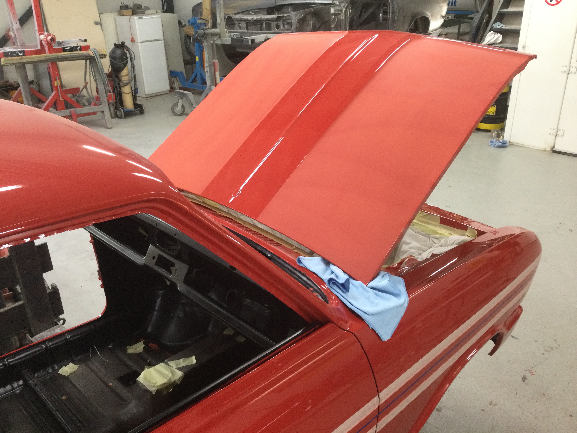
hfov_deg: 58.4
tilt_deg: -25.5
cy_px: 216
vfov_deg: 45.4
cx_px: 288
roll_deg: -0.4
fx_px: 517
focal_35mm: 31
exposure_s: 1/33
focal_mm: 3.3
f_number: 2.4
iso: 160
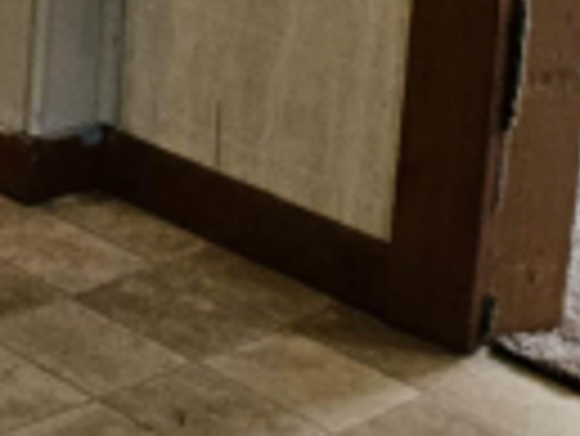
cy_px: -526
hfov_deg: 12.9
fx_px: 1996
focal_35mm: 119
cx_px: -785
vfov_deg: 11.0
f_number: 1.8
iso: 250
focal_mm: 5.4
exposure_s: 1/120
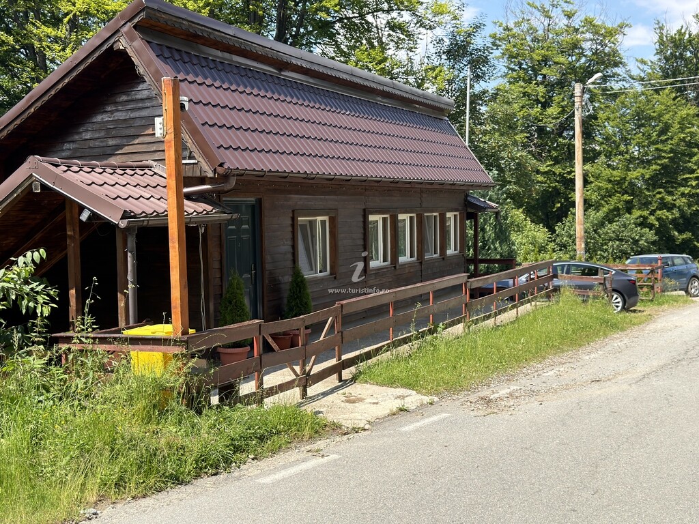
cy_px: 262
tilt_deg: -3.5
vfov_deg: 35.1
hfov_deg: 45.8
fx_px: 828
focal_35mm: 41
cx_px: 350
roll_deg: +1.5
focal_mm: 6.76
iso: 64
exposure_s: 1/2141
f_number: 1.78
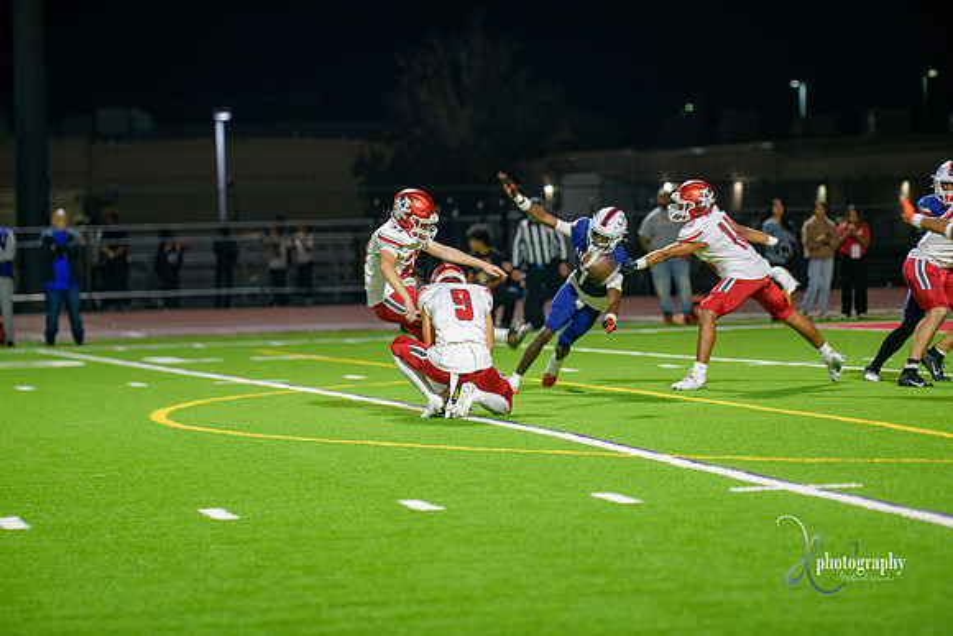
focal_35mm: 170
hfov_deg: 12.1
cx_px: 476
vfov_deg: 8.1
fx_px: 4501
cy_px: 318
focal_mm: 170
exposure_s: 1/250
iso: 2000
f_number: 2.8
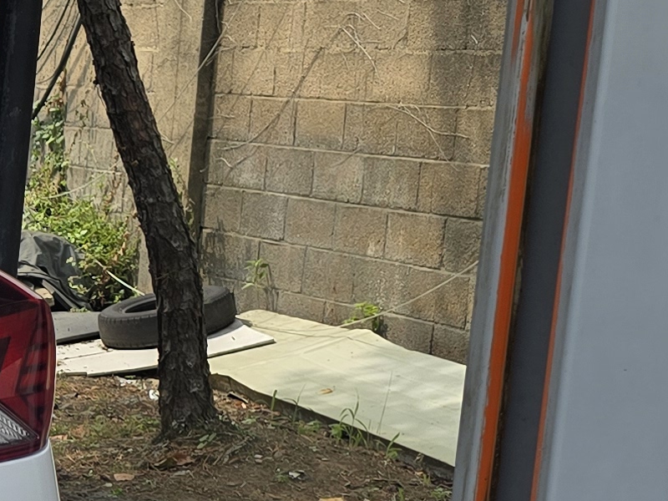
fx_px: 2219
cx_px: -808
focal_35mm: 115
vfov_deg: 12.7
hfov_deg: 13.6
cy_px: 541
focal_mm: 6.3
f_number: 1.7
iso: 12
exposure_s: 1/474
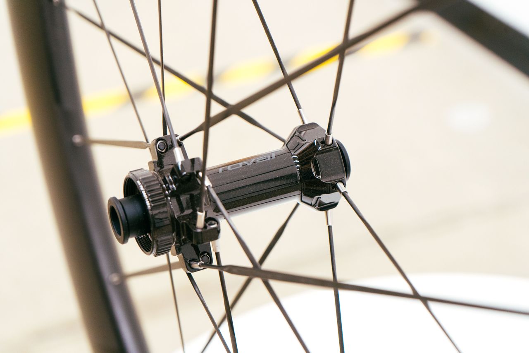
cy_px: 176
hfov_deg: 28.8
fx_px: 1028
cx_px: 264
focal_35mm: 70
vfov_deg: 19.5
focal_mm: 70
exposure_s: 1/125
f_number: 7.1
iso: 2500
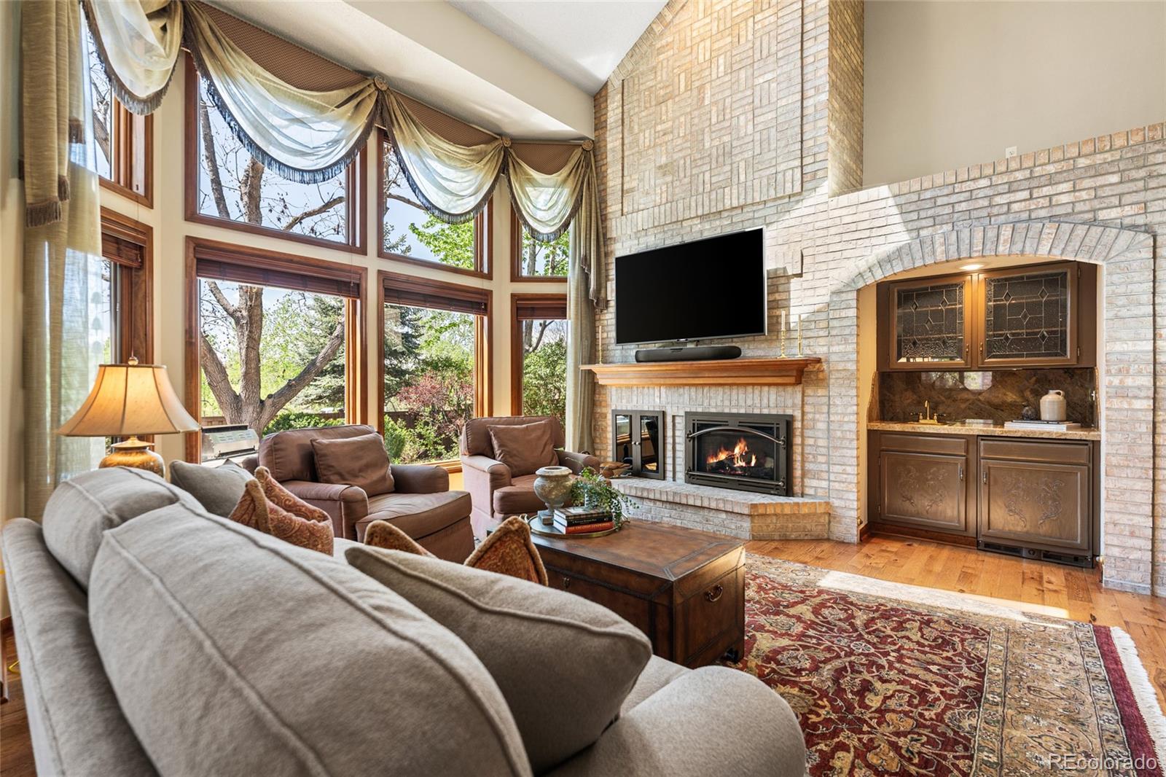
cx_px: 583
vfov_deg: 72.0
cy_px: 388
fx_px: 534
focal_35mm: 16
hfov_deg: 95.0
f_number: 4
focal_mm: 16.5
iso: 100
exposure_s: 1/10
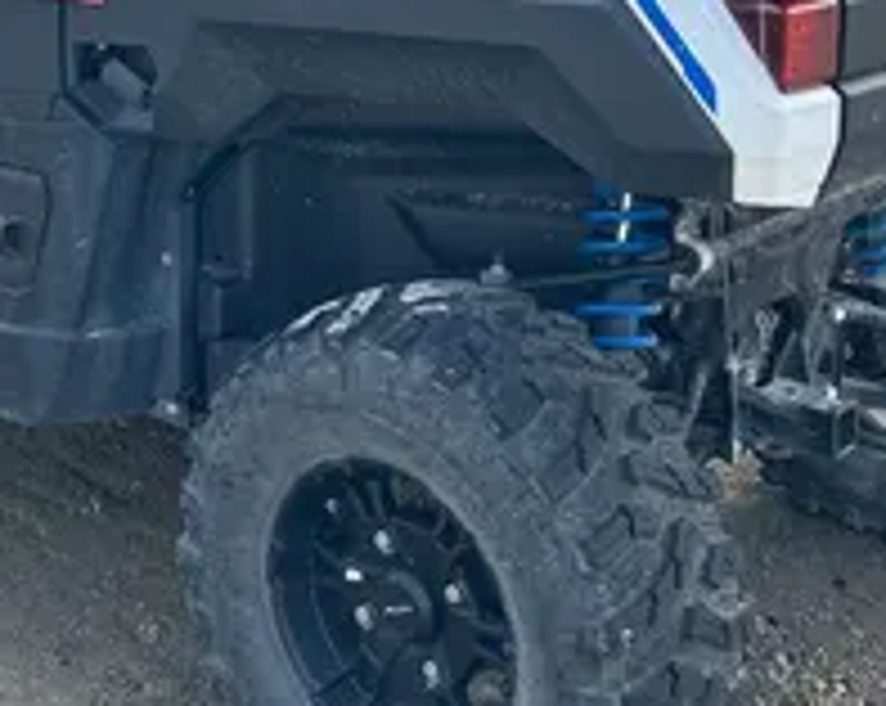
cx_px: 211
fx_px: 1859
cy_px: 25
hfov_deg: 26.4
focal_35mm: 71
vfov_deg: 20.9
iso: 50
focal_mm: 5.7
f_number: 1.5
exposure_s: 1/873
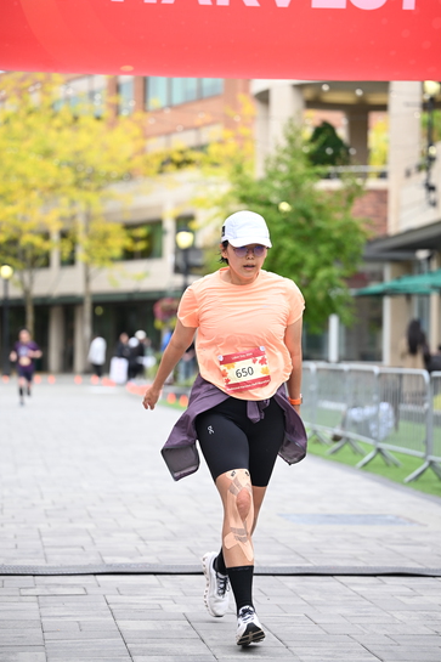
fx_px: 1857
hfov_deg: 13.5
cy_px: 329
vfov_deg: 20.2
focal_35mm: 101
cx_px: 222
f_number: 2.8
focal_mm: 100
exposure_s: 1/1600
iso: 640
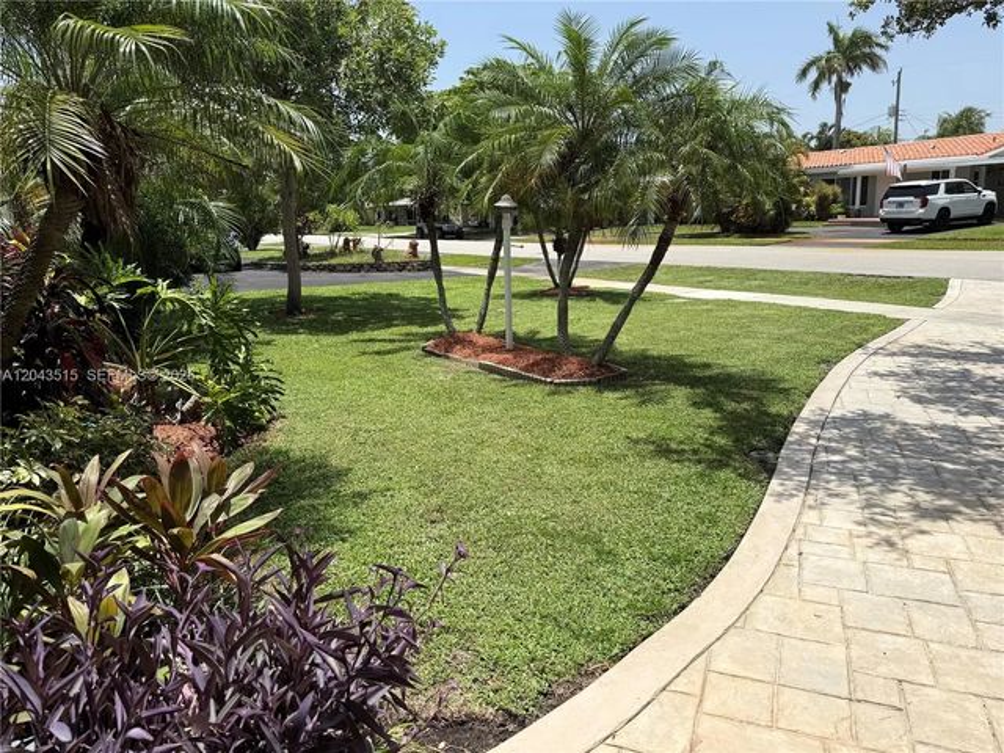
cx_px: 502
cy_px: 376
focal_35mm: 24
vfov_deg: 56.8
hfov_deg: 71.6
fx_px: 696
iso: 80
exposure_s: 1/4405
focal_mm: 6.76
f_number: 1.78
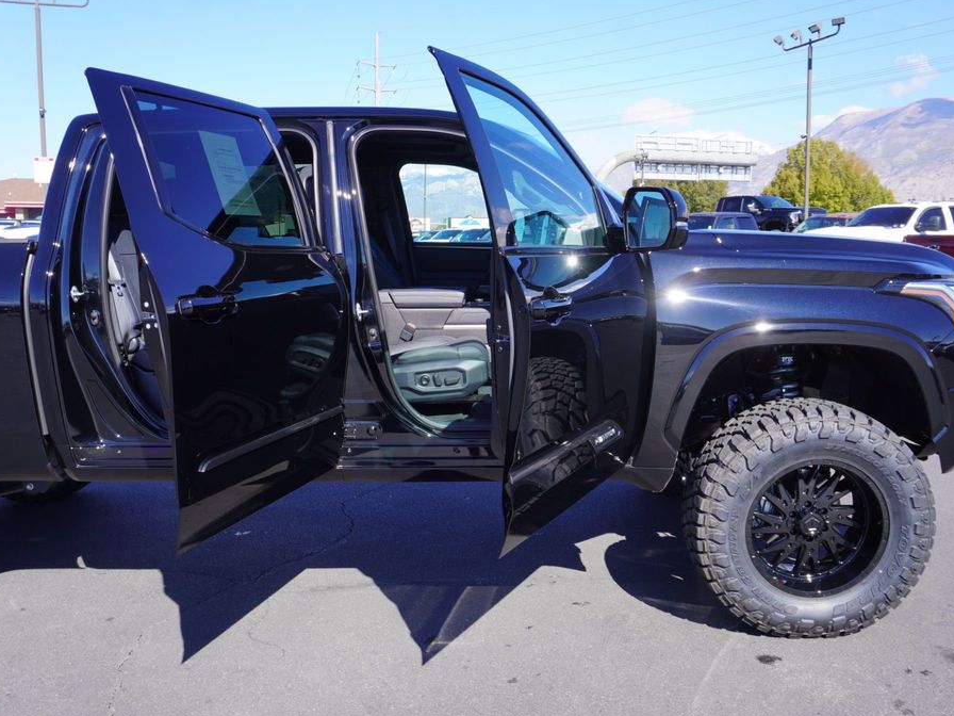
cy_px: 360
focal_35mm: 33
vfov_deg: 42.9
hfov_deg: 55.4
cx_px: 481
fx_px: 909
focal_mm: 20
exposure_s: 1/100
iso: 100
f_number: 7.1
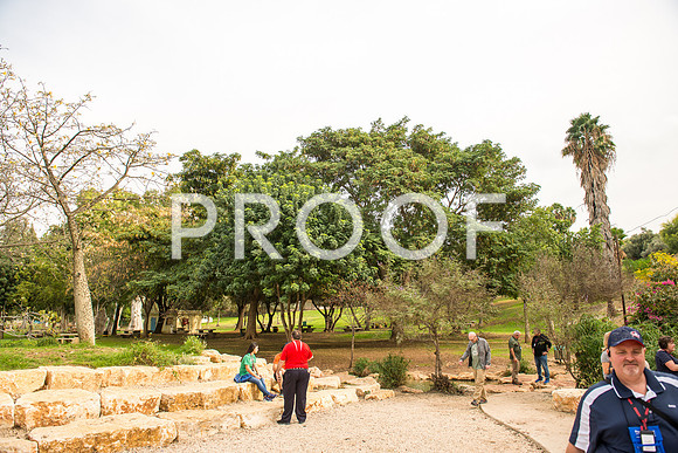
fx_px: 452
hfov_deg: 73.7
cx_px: 339
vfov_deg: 53.2
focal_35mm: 24
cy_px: 226
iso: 100
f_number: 3.5
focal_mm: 24
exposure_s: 1/400
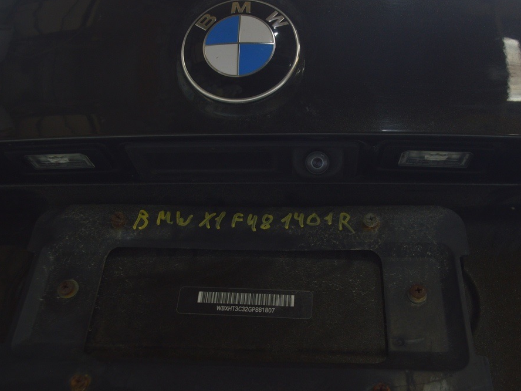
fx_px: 625
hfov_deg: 45.2
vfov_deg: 34.7
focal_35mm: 42
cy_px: 199
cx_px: 250
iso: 400
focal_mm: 25
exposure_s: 1/20
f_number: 5.6
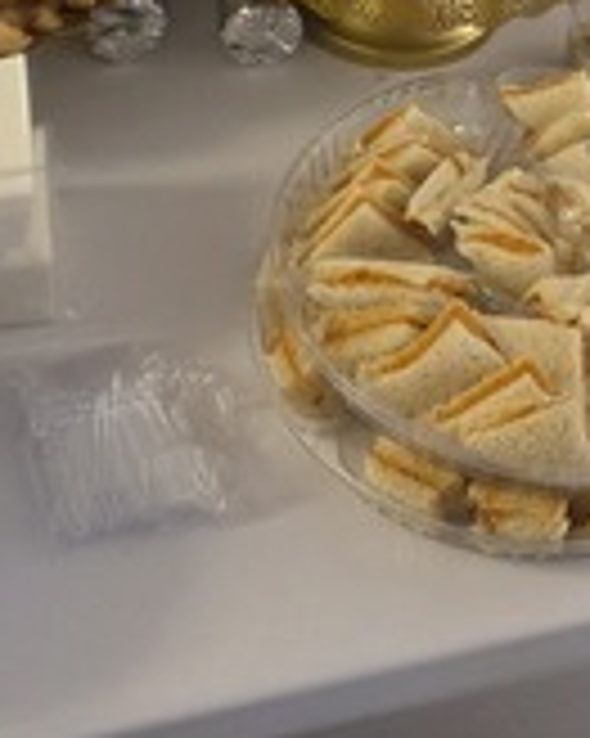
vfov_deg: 21.8
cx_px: 626
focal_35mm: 82
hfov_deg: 18.1
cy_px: -112
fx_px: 1791
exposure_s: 1/120
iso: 400
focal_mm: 6.3
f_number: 1.7
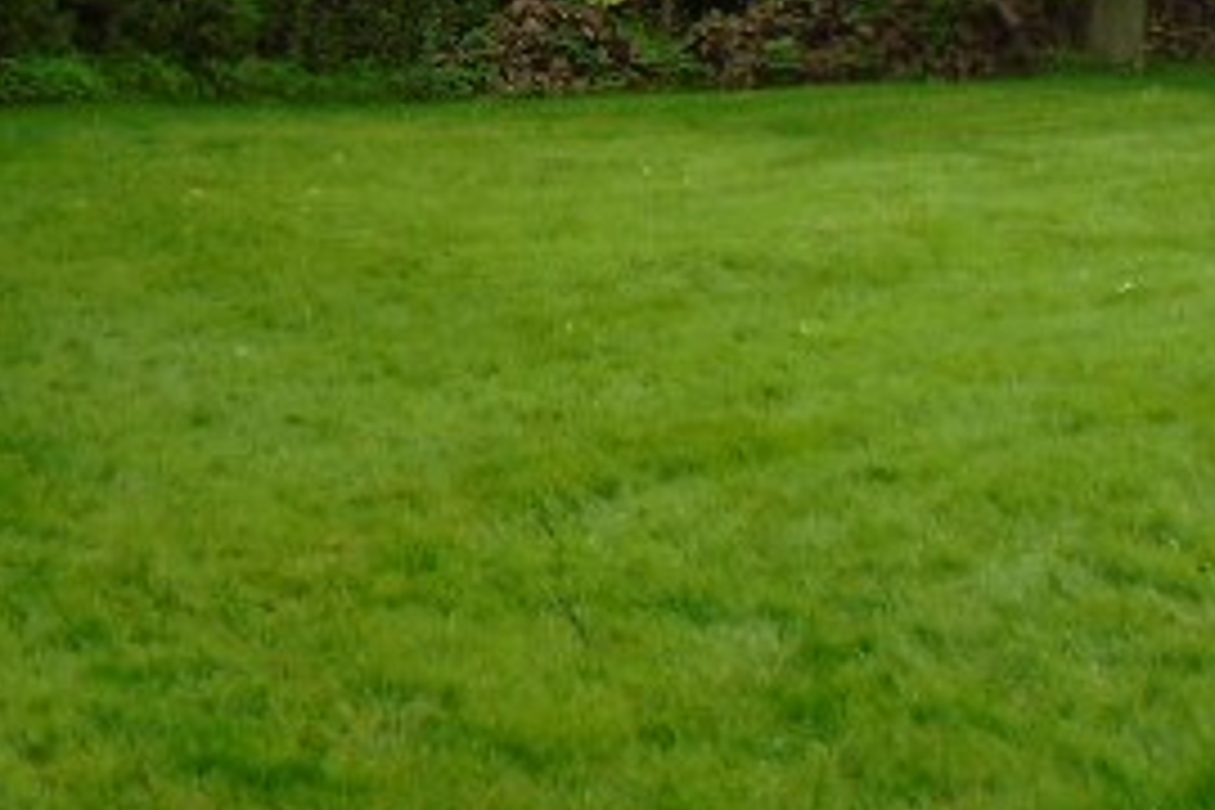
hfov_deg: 31.4
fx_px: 2160
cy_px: -140
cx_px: 572
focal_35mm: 64
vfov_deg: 20.0
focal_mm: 4.6
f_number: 3.2
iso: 100
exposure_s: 1/100
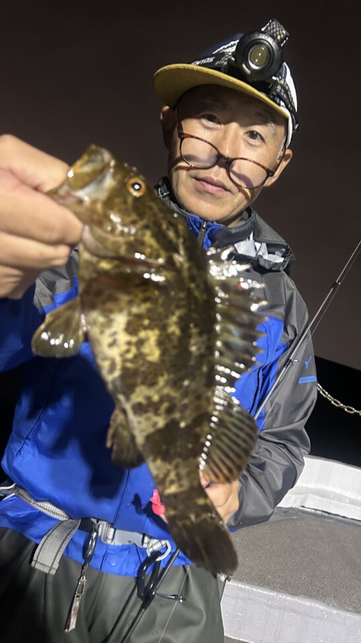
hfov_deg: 40.1
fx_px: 494
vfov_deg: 66.1
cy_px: 328
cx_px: 200
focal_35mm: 29
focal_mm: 5.7
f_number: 1.5
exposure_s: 1/35
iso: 640
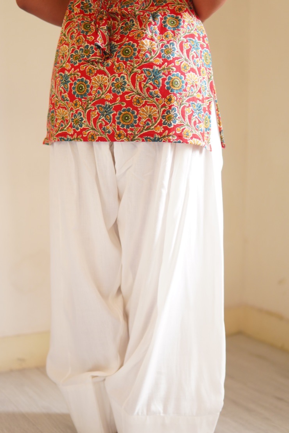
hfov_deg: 26.0
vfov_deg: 38.2
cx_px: 129
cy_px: 210
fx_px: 626
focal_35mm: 52
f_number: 1.4
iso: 320
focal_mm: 30
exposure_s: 1/30
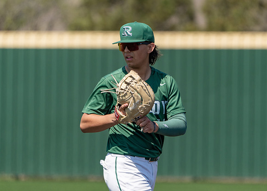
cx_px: 148
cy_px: 88
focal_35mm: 582
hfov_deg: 3.5
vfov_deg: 2.5
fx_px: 4411
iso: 640
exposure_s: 1/2000
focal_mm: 497
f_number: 8
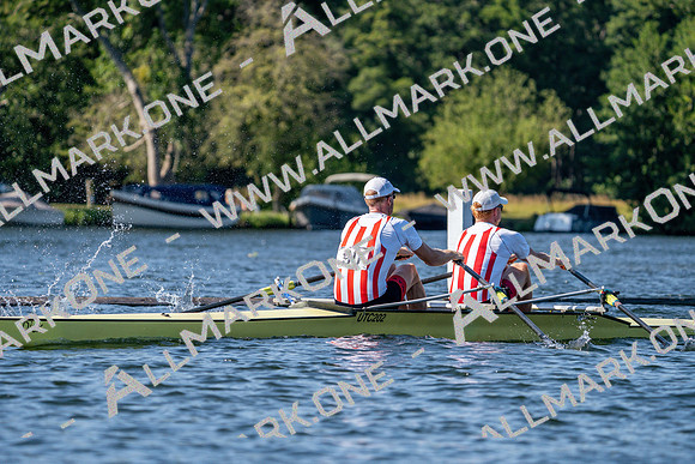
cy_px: 232
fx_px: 5445
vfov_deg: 4.9
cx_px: 348
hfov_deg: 7.3
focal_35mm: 282
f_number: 5.6
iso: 250
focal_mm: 282
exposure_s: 1/1600
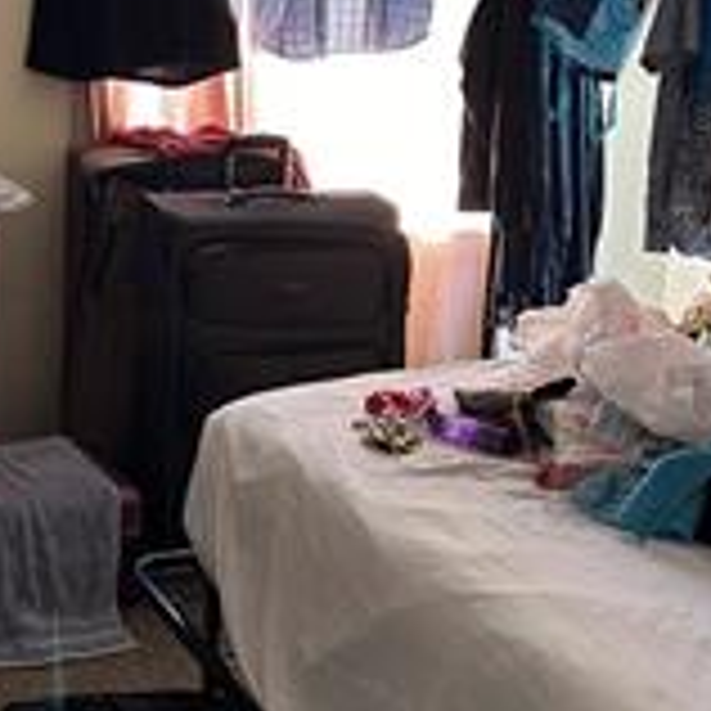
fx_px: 1627
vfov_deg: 24.5
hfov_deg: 24.2
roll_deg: -0.8
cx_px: 135
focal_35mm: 70
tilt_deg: -10.2
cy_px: 212
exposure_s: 1/60
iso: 200
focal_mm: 5.7
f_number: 1.5
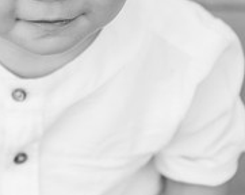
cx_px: 9
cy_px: -58
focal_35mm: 115
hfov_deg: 16.5
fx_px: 832
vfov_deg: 12.9
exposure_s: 1/1600
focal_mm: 36
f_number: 3.2
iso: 400
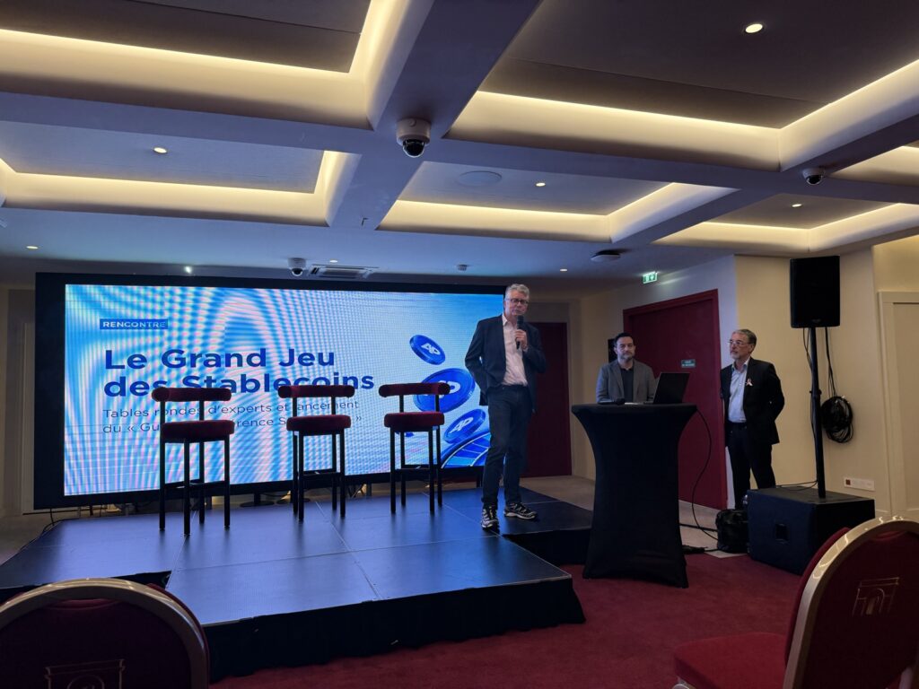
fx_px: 637
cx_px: 460
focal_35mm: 24
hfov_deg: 71.6
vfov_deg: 56.8
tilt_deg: +3.4
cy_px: 344
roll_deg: +0.2
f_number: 1.78
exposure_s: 1/120
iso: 200
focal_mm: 6.76
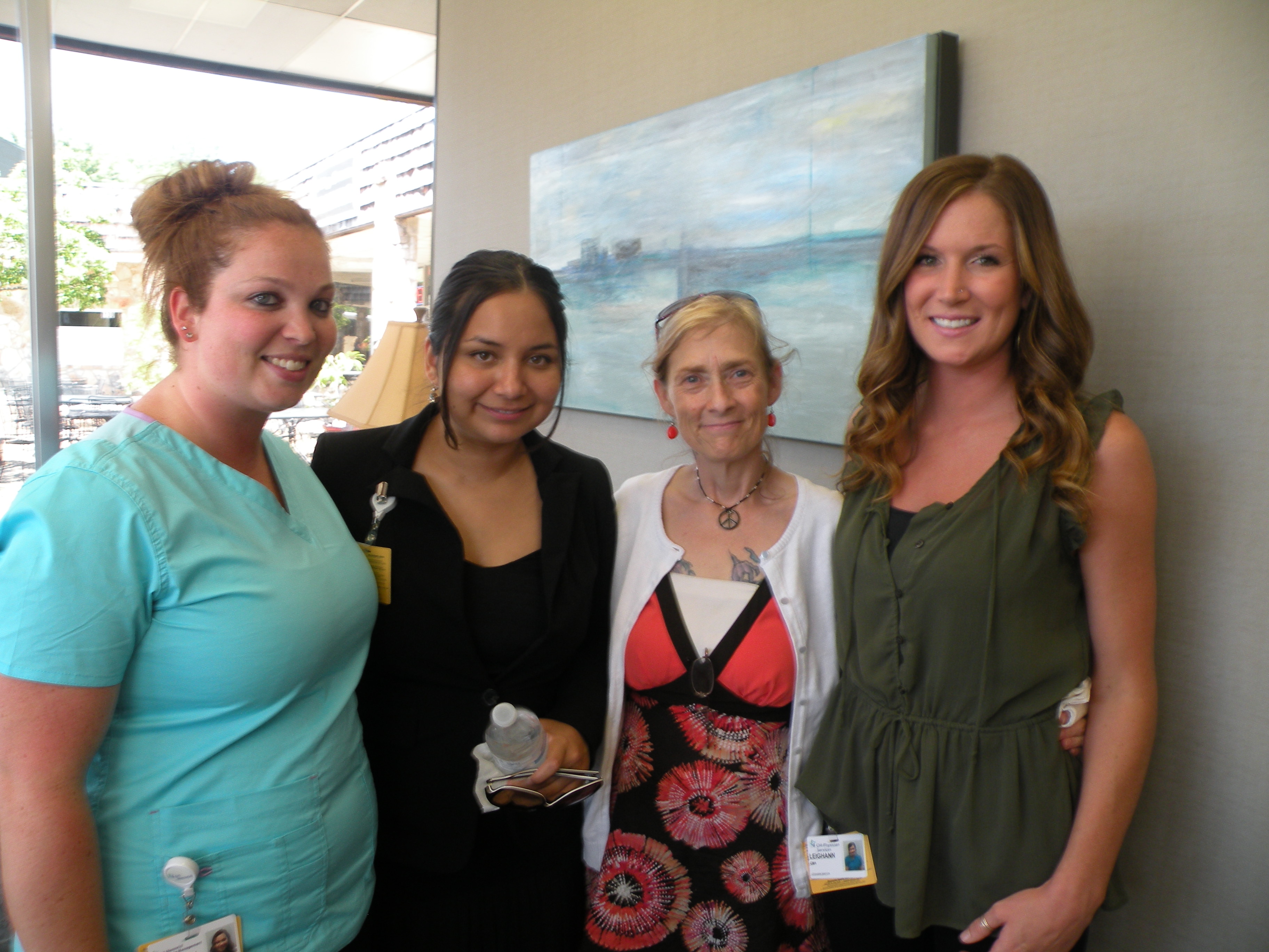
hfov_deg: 65.3
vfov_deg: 51.4
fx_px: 990
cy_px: 476
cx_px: 634
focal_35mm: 27
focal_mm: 4.7
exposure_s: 1/51.7
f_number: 3.2
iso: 64
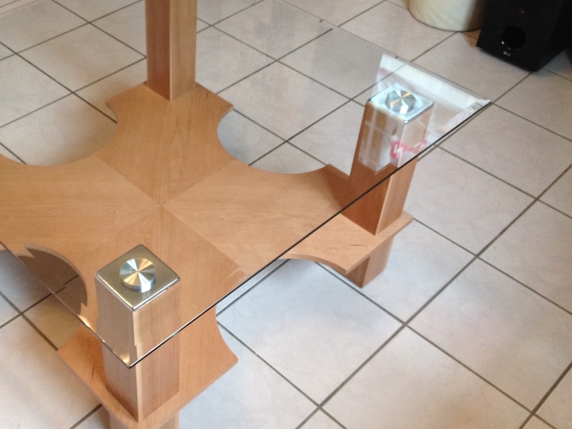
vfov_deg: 30.3
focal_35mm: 48
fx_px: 793
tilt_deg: -43.5
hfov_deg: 39.1
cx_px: 185
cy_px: 206
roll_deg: +0.0
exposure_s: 1/20
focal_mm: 4.28
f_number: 2.4
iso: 160
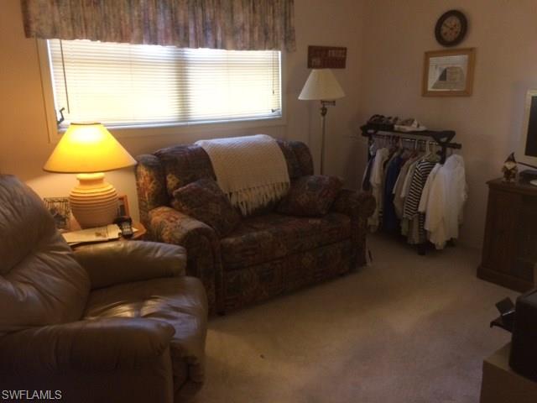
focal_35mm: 29
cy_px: 202
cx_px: 268
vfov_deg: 48.2
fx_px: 450
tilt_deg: -14.1
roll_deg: +1.1
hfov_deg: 61.7
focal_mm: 4.15
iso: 250
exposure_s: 1/30
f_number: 2.2
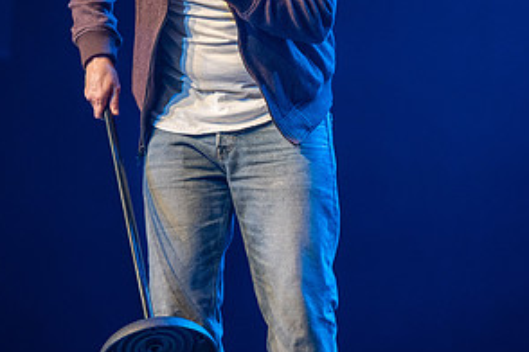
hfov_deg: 5.1
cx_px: 203
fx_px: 5892
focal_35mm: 401
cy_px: -8
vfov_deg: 3.4
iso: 640
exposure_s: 1/200
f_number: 2.8
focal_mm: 175
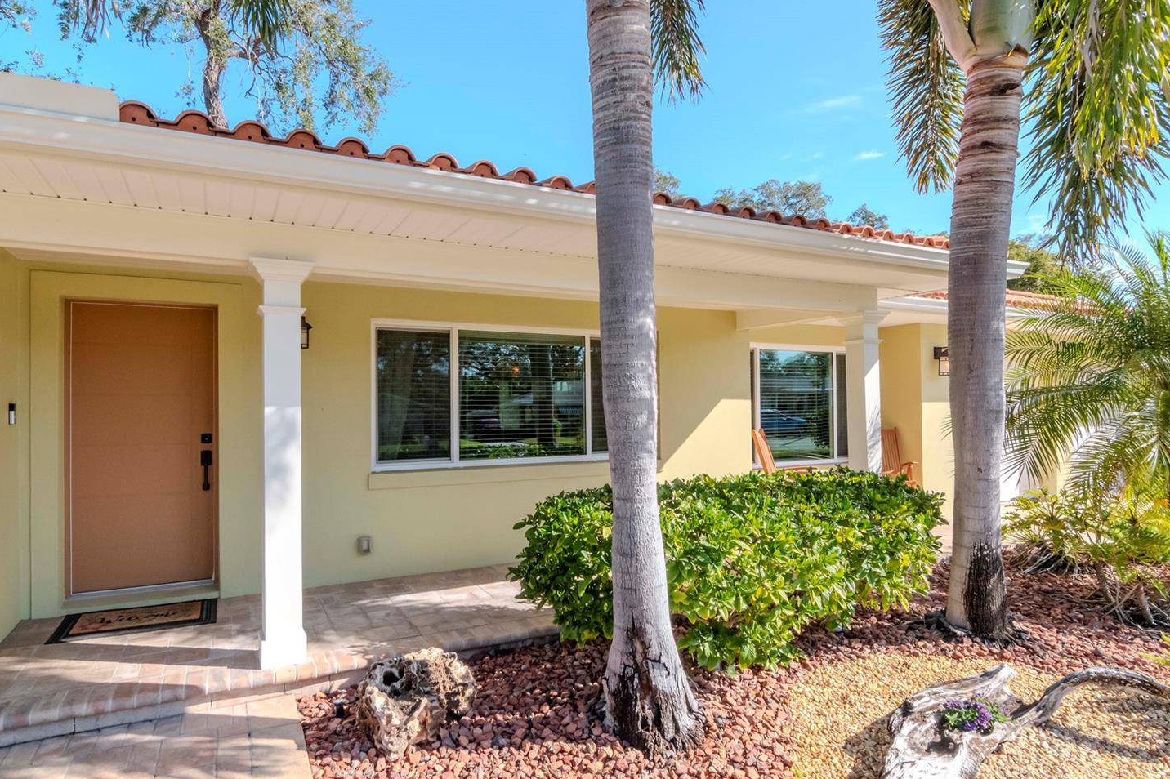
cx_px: 538
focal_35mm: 19
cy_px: 380
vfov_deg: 63.8
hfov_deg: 85.9
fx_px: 626
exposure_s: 1/320
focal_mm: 11.5
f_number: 14
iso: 1000
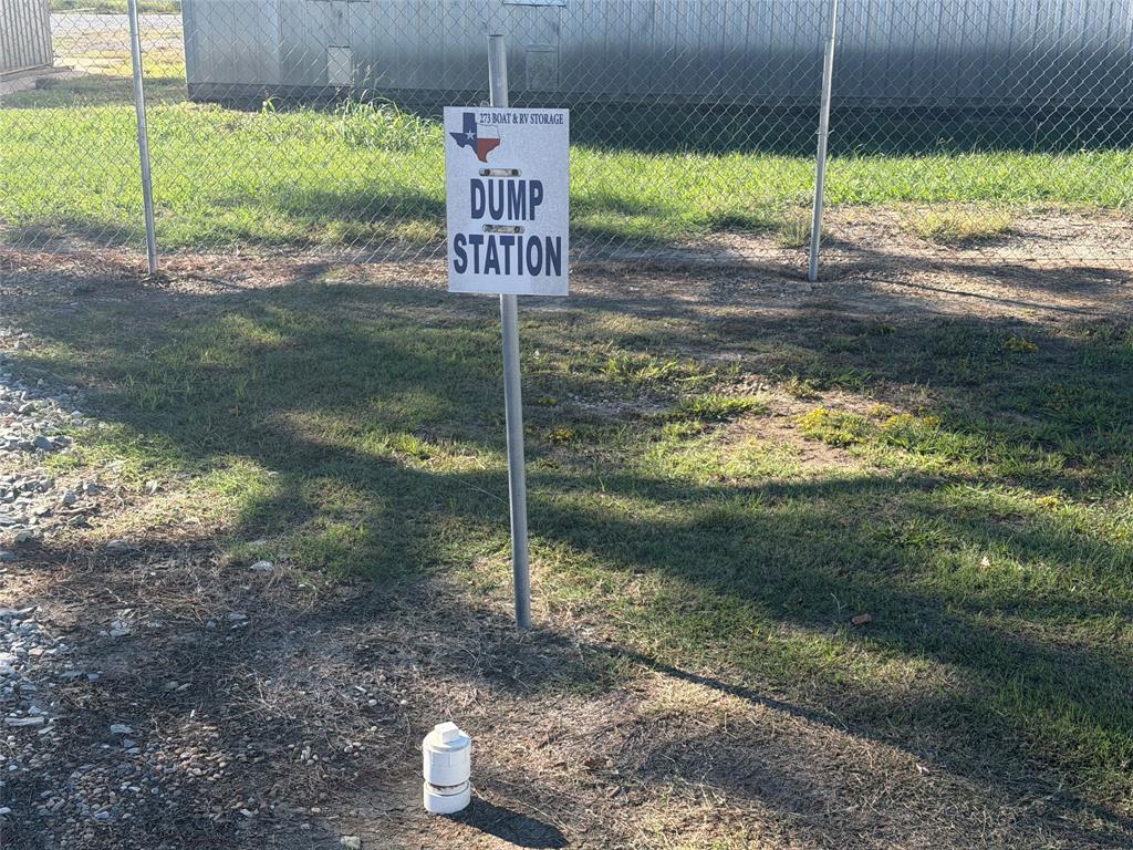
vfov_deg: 30.3
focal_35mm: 48
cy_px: 425
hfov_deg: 39.7
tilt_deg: -16.0
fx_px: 1571
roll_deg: -1.4
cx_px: 566
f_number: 1.78
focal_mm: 6.76
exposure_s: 1/2088
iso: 80
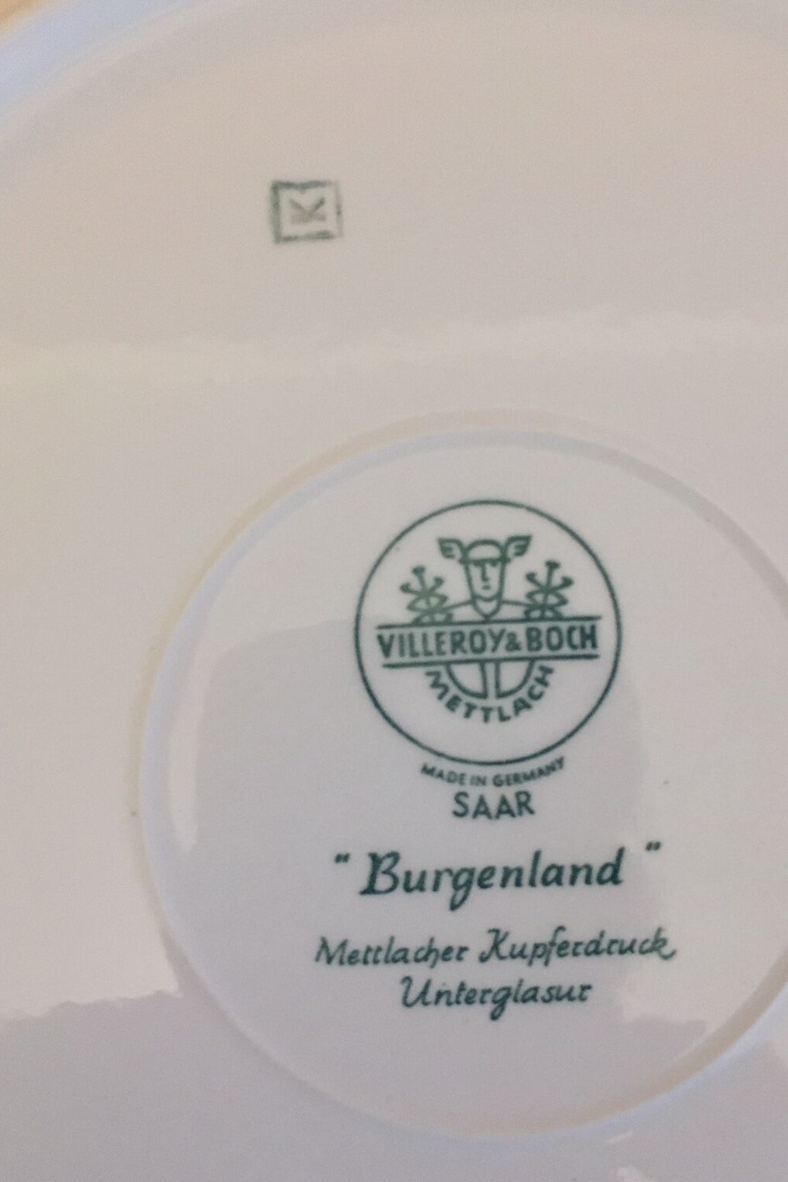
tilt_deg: -88.1
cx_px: 506
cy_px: 678
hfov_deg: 33.2
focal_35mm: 40
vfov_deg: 48.3
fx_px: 1314
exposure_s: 1/17
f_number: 2.2
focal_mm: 4.15
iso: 250
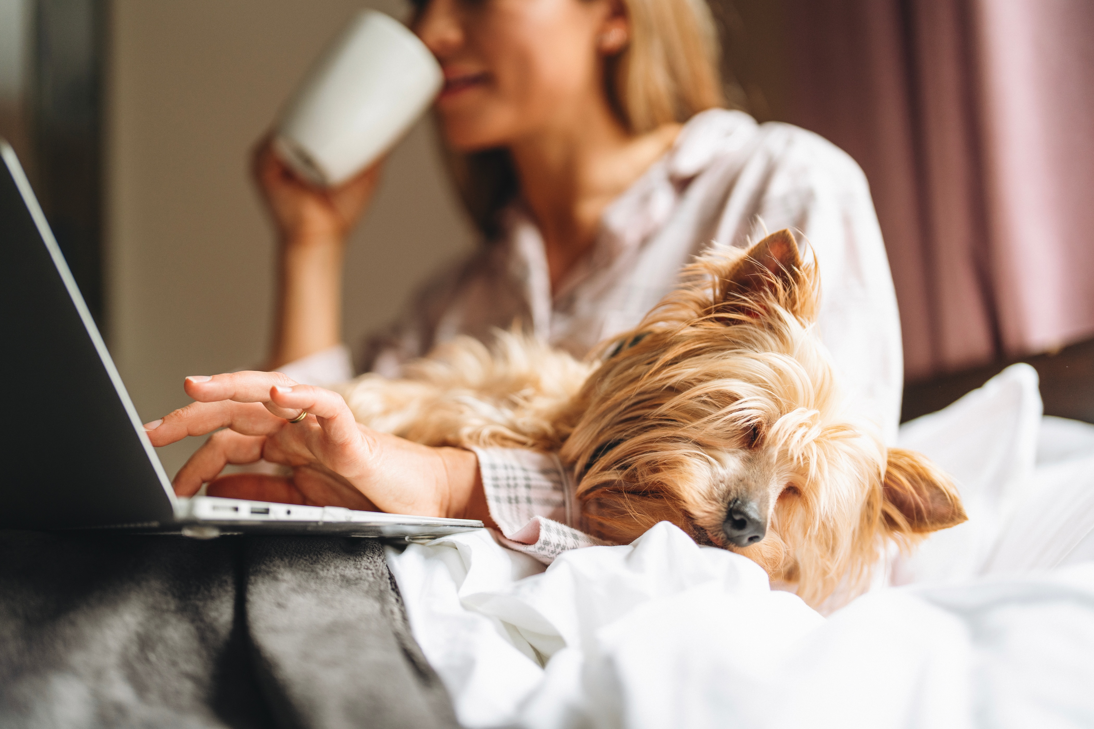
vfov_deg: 27.0
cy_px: 364
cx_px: 547
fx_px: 1519
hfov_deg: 39.6
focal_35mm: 50
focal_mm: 50
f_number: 1.4
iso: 320
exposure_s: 1/800
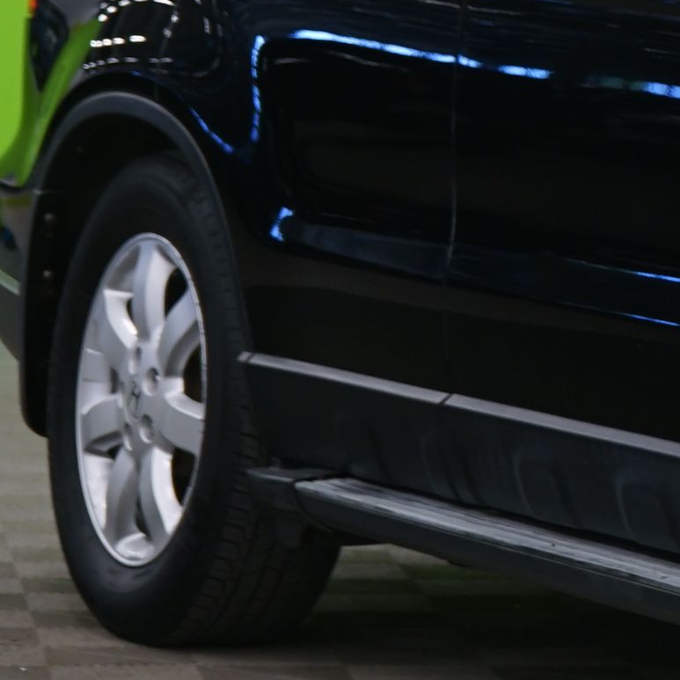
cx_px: 1323
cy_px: 104
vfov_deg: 7.3
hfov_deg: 7.1
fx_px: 5289
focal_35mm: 238
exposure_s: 1/8
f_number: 5
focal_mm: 55
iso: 400
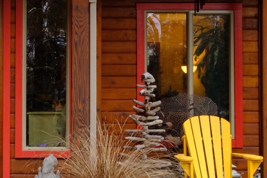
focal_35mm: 101
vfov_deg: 13.5
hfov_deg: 20.1
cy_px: 75
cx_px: 67
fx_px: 749
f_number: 16
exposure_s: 1/50
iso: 2000
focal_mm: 37.4
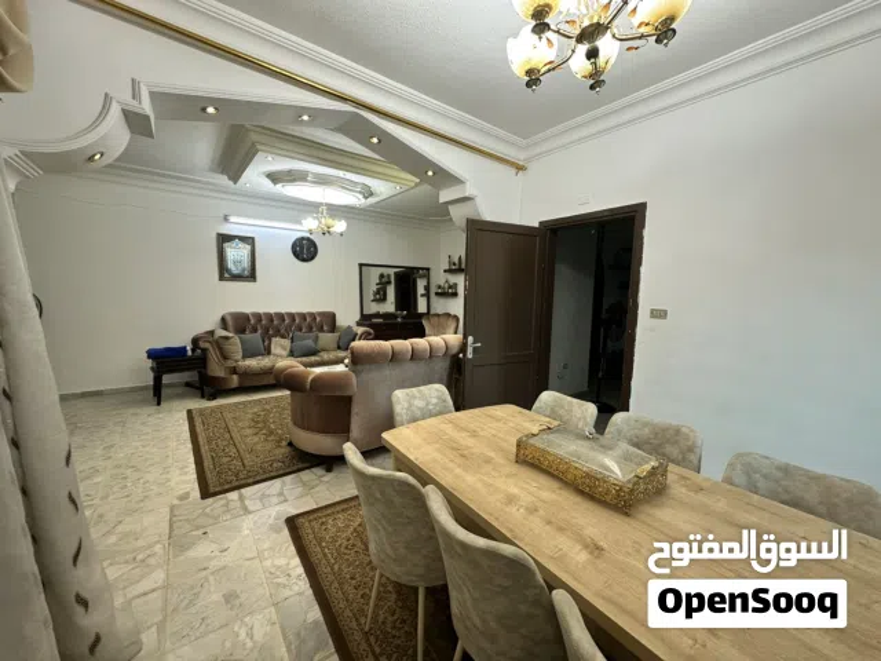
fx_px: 356
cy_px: 330
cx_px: 440
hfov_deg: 102.1
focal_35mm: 14
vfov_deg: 85.7
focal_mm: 2.22
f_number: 2.2
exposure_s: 1/50
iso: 160
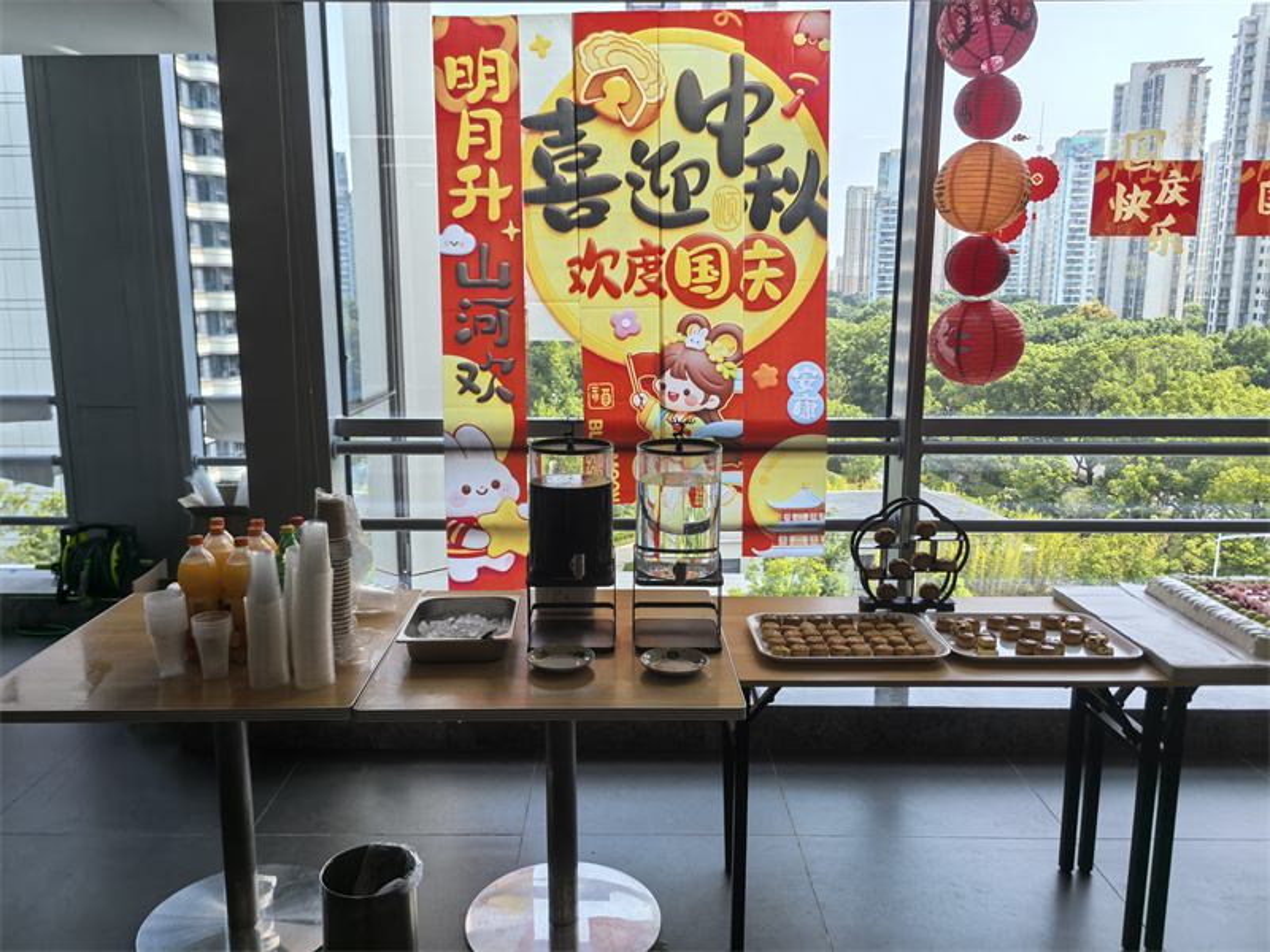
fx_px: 991
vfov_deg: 51.4
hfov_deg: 65.3
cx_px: 635
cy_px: 476
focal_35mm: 27
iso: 50
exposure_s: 1/3279
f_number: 1.4
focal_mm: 5.75
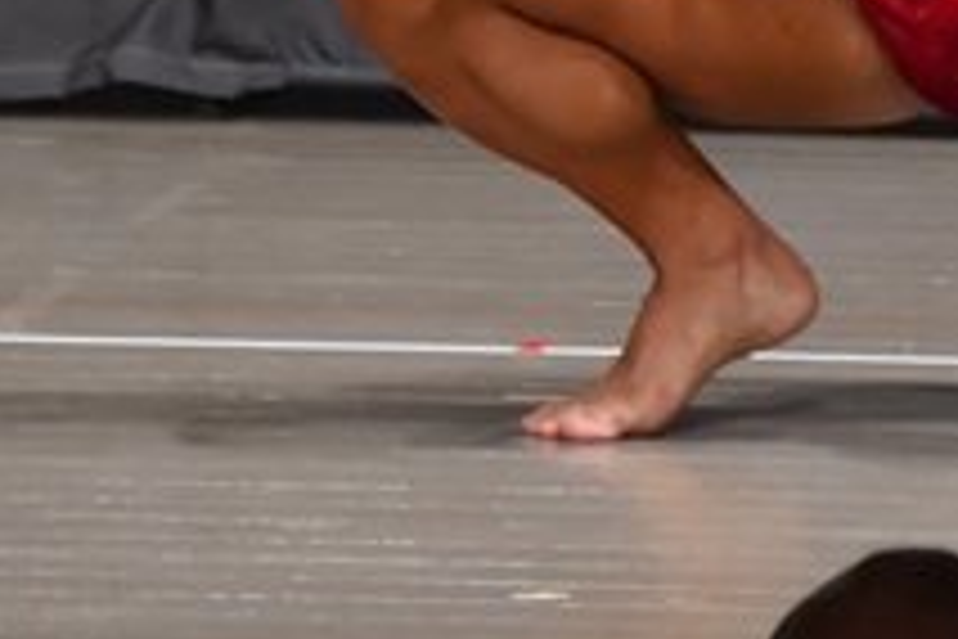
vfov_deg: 1.3
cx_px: 933
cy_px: -490
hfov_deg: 2.0
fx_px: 27620
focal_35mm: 1038
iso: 6400
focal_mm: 190
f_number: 5.6
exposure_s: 1/400
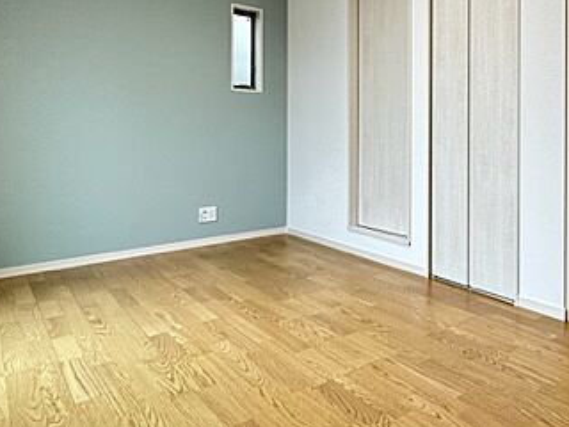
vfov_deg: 48.8
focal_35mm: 28
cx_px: 459
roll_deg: -0.3
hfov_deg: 58.4
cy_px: 137
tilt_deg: -1.1
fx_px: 460
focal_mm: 2.22
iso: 250
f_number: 2.2
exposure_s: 1/100
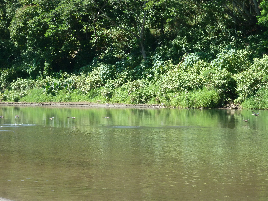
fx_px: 697
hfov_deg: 21.8
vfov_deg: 16.4
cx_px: 134
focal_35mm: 90
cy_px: 100
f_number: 4.3
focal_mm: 14.7
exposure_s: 1/320
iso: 200
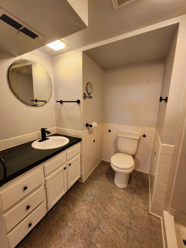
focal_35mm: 13
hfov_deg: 89.9
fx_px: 93
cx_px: 93
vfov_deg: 106.2
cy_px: 124
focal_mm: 2.2
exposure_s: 1/60
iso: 320
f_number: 2.2
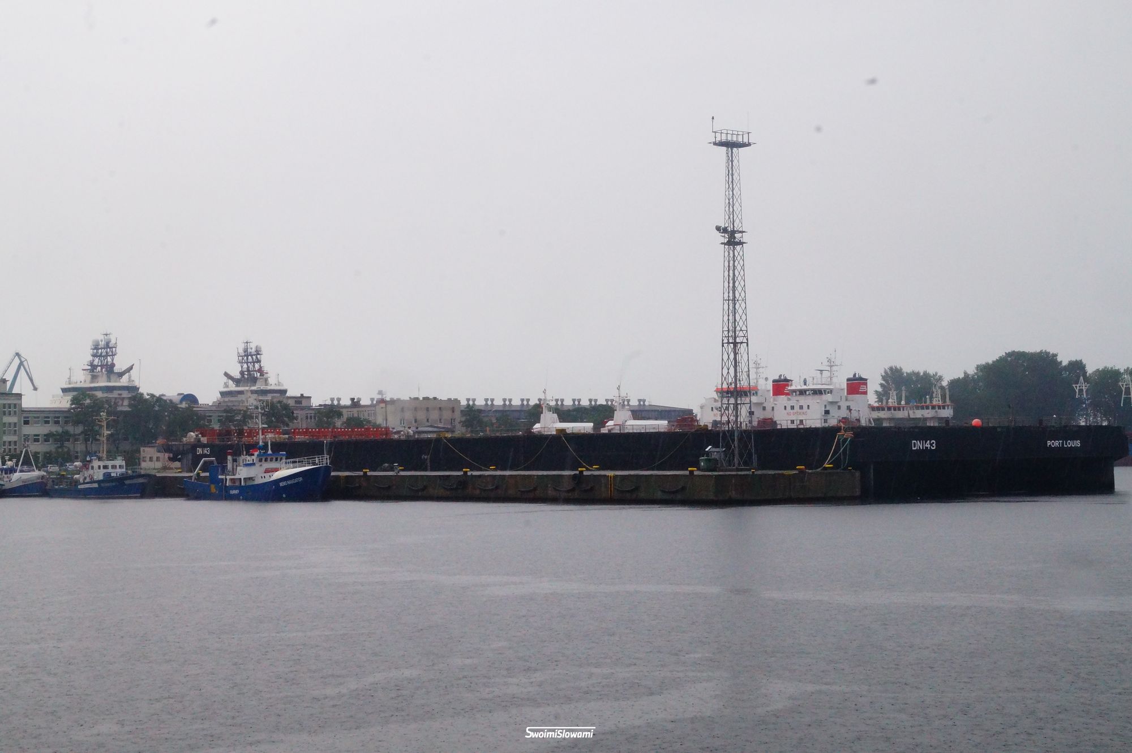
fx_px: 1886
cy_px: 376
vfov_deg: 22.6
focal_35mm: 60
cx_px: 566
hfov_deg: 33.4
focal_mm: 40
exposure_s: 1/160
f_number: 22
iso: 1600
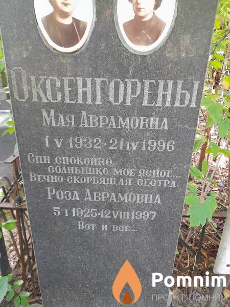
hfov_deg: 54.9
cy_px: 154
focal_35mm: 25
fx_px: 221
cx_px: 115
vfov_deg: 69.4
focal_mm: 4.6
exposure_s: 1/33
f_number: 2
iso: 400
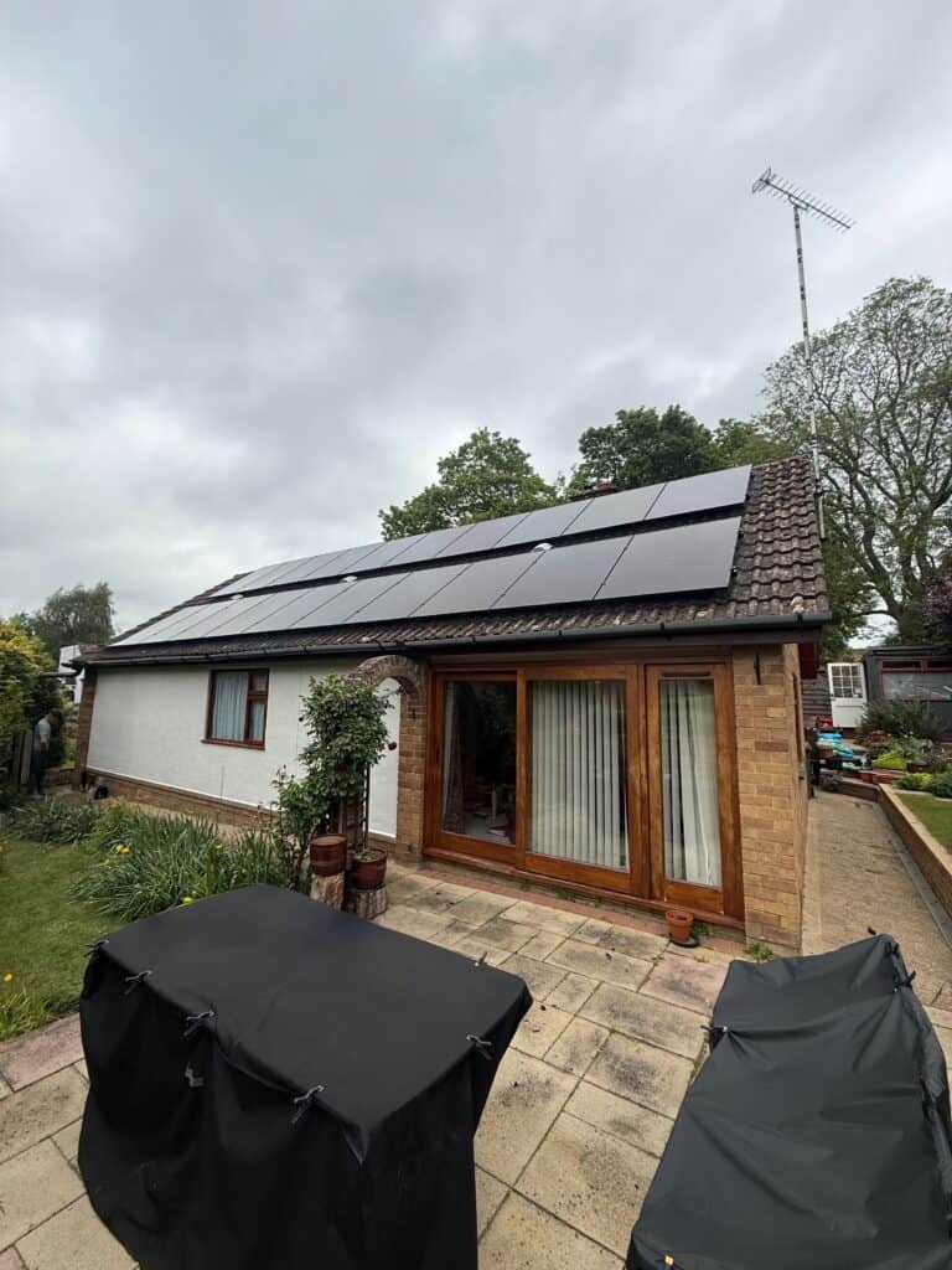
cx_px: 476
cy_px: 635
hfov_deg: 85.7
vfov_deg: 102.1
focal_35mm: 14
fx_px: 513
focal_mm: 2.22
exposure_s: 1/1105
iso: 50
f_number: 2.2
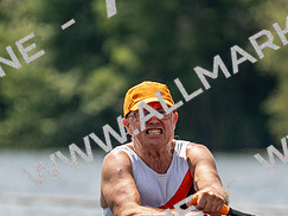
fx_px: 7243
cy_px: 192
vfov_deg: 1.7
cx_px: 168
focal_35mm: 871
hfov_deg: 2.3
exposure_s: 1/1600
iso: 200
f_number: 6.3
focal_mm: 379
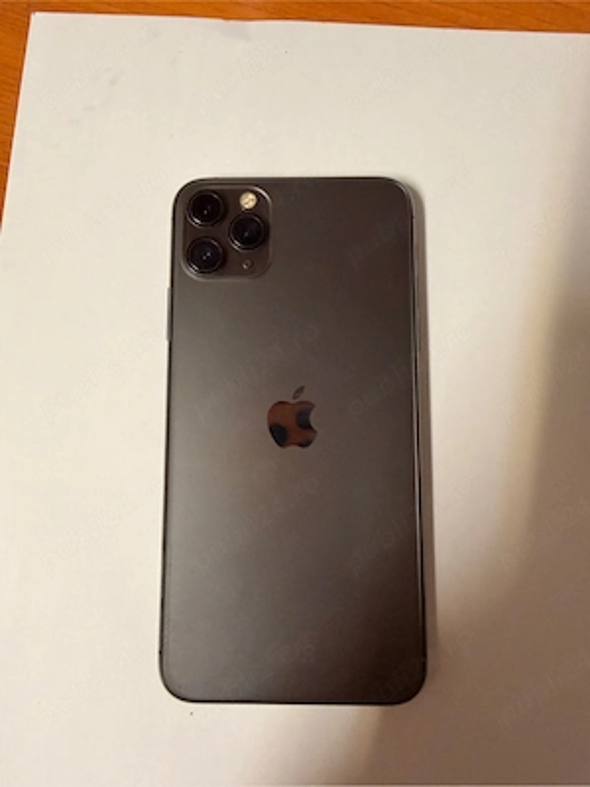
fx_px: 545
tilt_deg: -81.6
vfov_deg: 71.6
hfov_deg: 56.8
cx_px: 295
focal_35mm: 24
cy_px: 394
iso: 400
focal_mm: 2.22
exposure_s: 1/50
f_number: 2.2
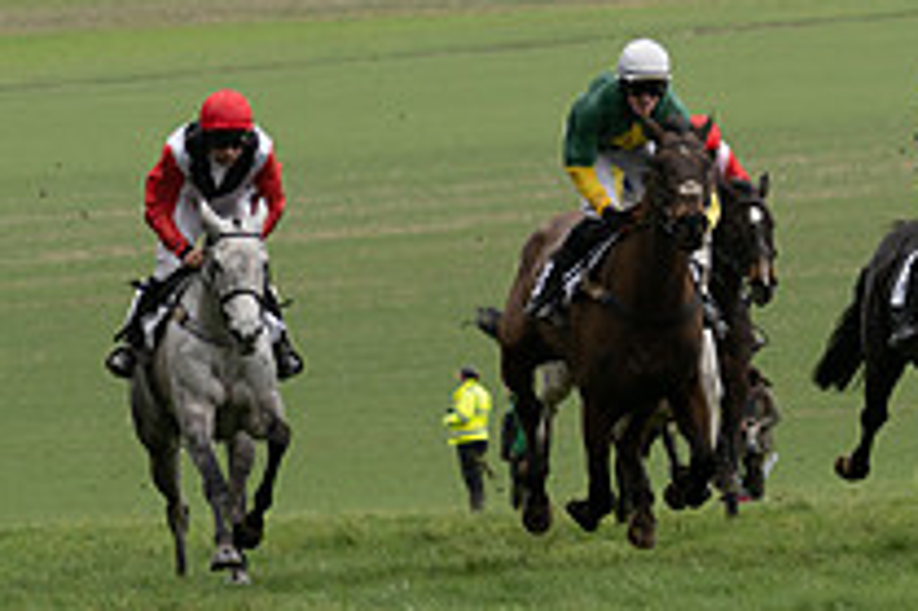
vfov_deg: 2.7
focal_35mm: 508
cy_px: 310
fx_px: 12943
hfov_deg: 4.1
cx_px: 1160
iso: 500
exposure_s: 1/1000
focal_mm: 122
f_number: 4
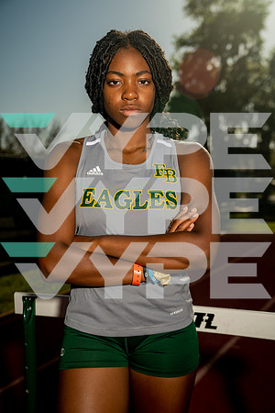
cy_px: 206
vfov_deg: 41.9
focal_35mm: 47
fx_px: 538
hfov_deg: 28.6
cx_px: 138
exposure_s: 1/250
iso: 250
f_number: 4
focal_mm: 47
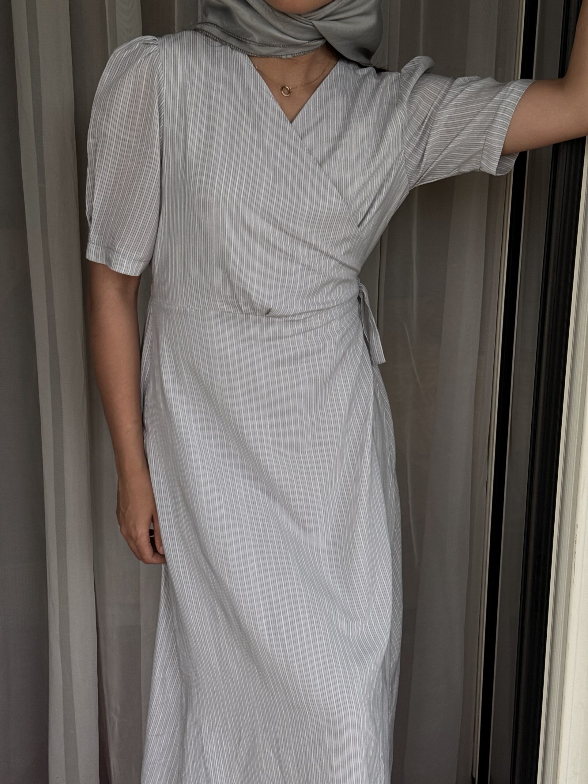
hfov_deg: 30.3
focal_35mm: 48
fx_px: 1087
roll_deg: -0.9
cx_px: 294
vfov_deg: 39.7
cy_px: 392
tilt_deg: -15.1
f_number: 1.78
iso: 50
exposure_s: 1/121
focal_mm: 6.76
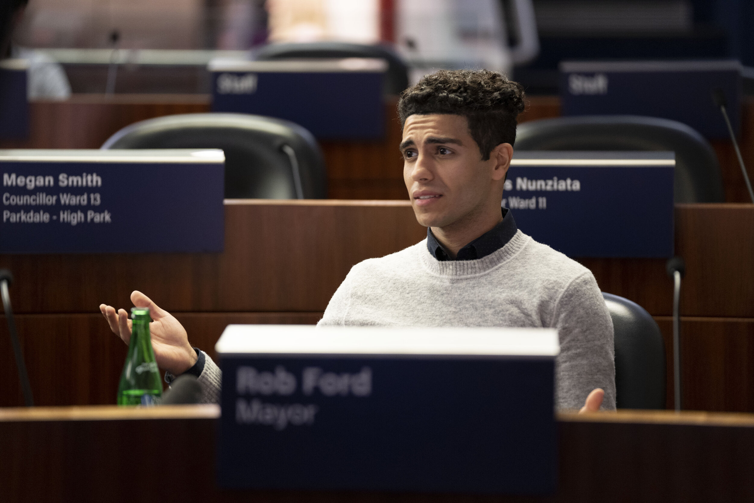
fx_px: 3435
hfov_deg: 12.5
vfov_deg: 8.4
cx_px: 377
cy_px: 252
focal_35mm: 164
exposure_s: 1/40
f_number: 2.8
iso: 3200
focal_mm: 164
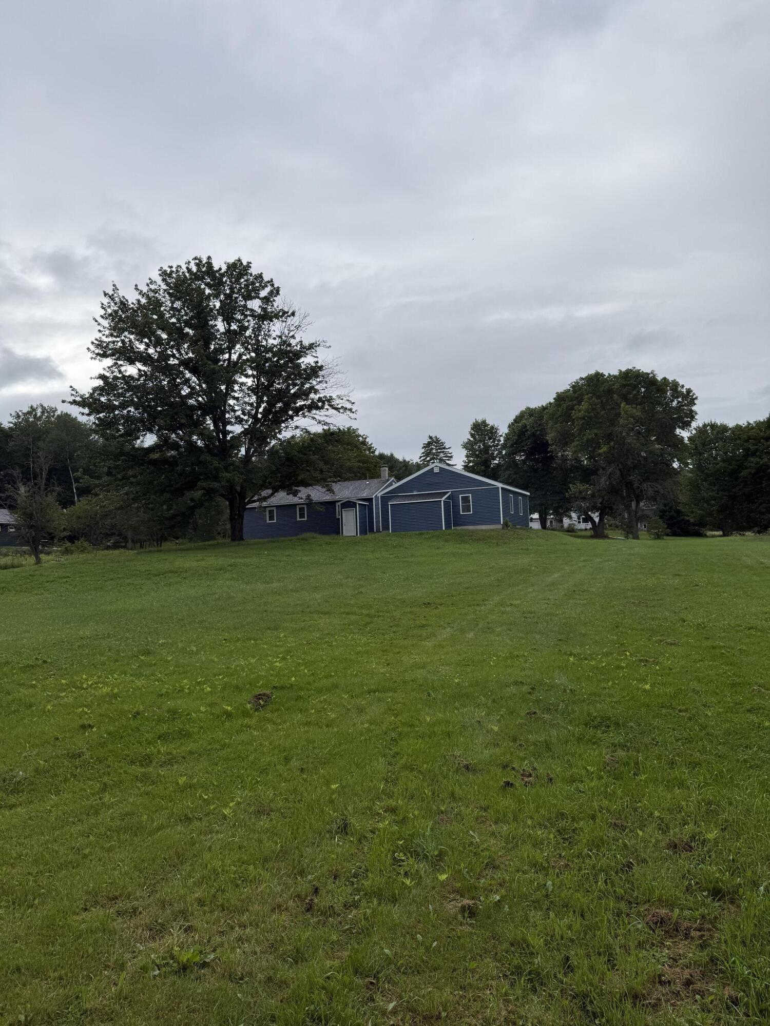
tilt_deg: +3.2
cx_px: 385
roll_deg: +2.6
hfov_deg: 56.8
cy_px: 513
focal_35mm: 24
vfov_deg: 71.6
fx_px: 712
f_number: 1.78
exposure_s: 1/6173
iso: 80
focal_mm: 6.76
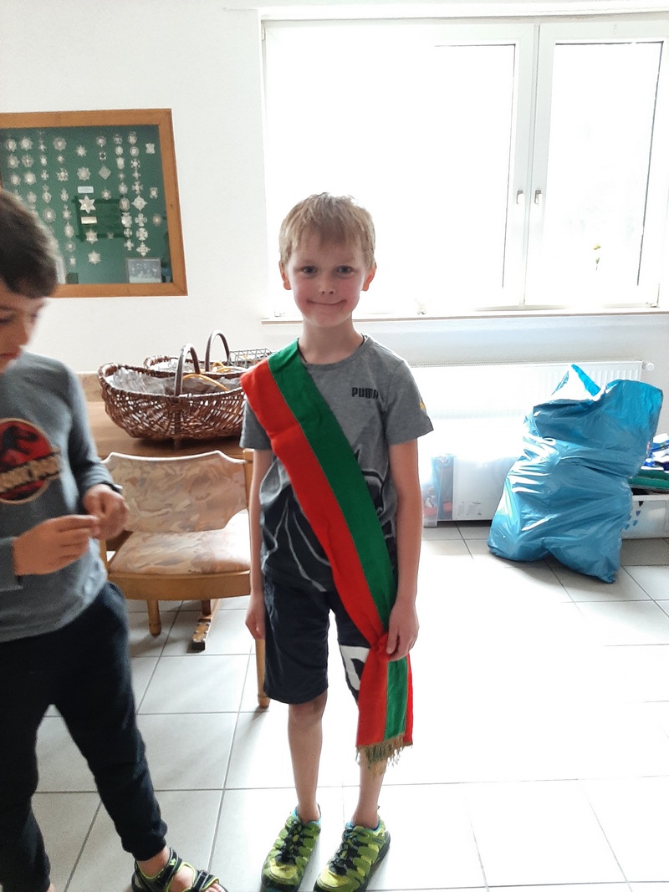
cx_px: 334
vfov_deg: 67.3
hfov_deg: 53.1
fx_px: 670
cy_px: 446
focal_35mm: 26
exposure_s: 1/25
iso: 250
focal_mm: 3.93
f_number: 1.7
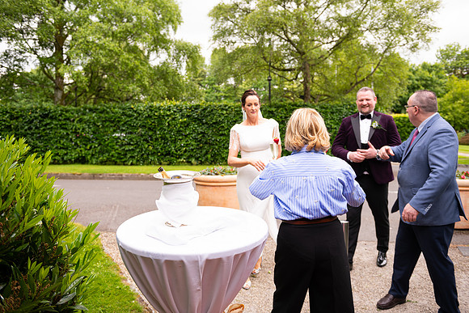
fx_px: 404
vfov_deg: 42.3
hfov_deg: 60.3
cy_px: 156
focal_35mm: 31
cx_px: 234
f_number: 3.5
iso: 100
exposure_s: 1/160
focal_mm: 31
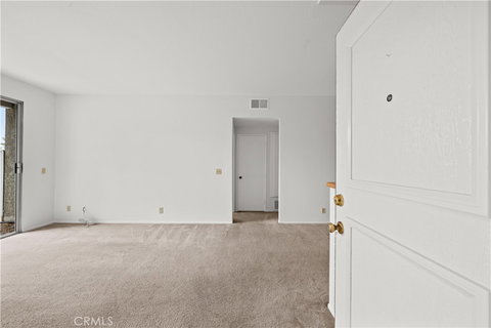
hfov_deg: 104.3
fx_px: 191
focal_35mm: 14
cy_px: 164
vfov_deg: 81.2
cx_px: 246
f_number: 9
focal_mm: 14
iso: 100
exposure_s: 1/13
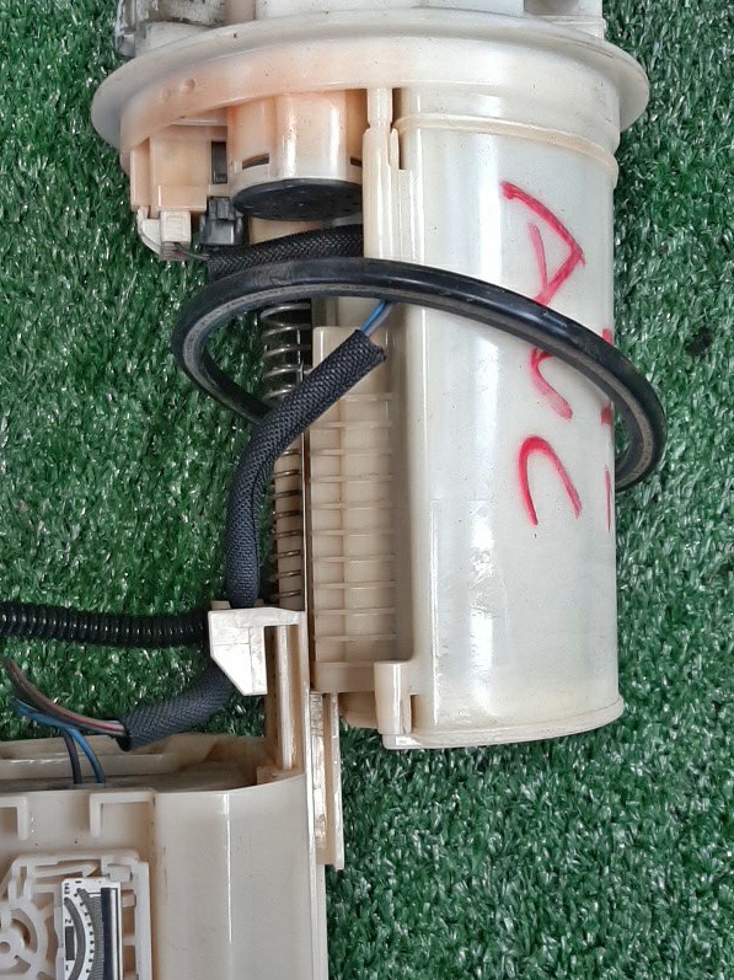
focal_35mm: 47
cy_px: 628
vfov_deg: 40.1
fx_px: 1330
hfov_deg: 30.7
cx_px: 277
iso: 114
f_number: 1.7
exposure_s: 1/50
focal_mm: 3.93
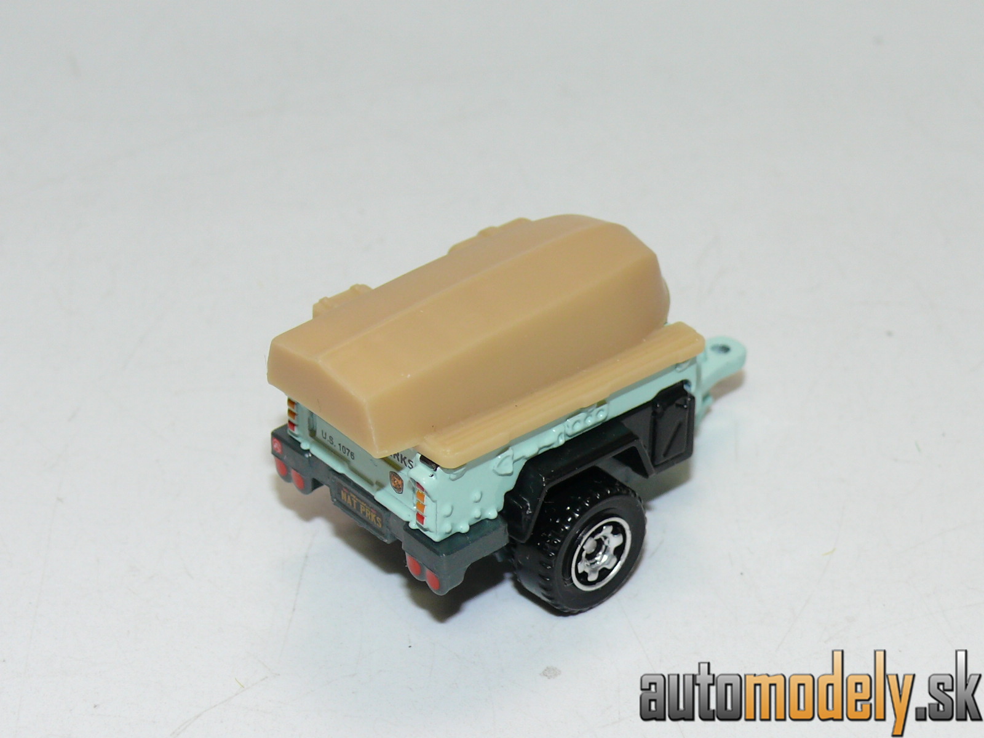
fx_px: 2530
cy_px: 369
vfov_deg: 16.6
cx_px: 492
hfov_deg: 22.0
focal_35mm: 89
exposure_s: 1/30
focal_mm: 12.6
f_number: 4
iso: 100
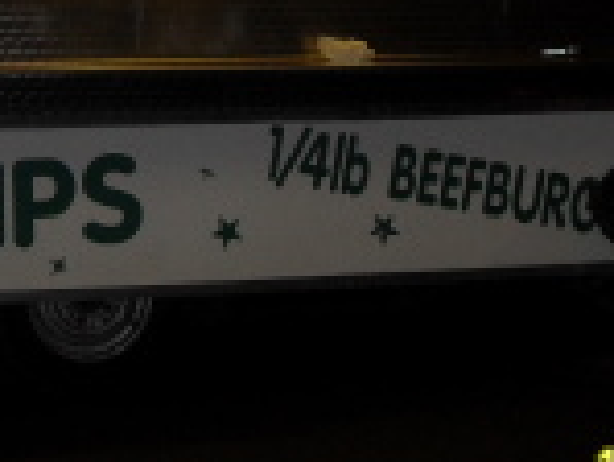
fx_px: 2254
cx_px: -41
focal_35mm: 127
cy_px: -169
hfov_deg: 15.2
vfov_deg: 11.3
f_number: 2.8
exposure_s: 1/45
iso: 100
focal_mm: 6.3
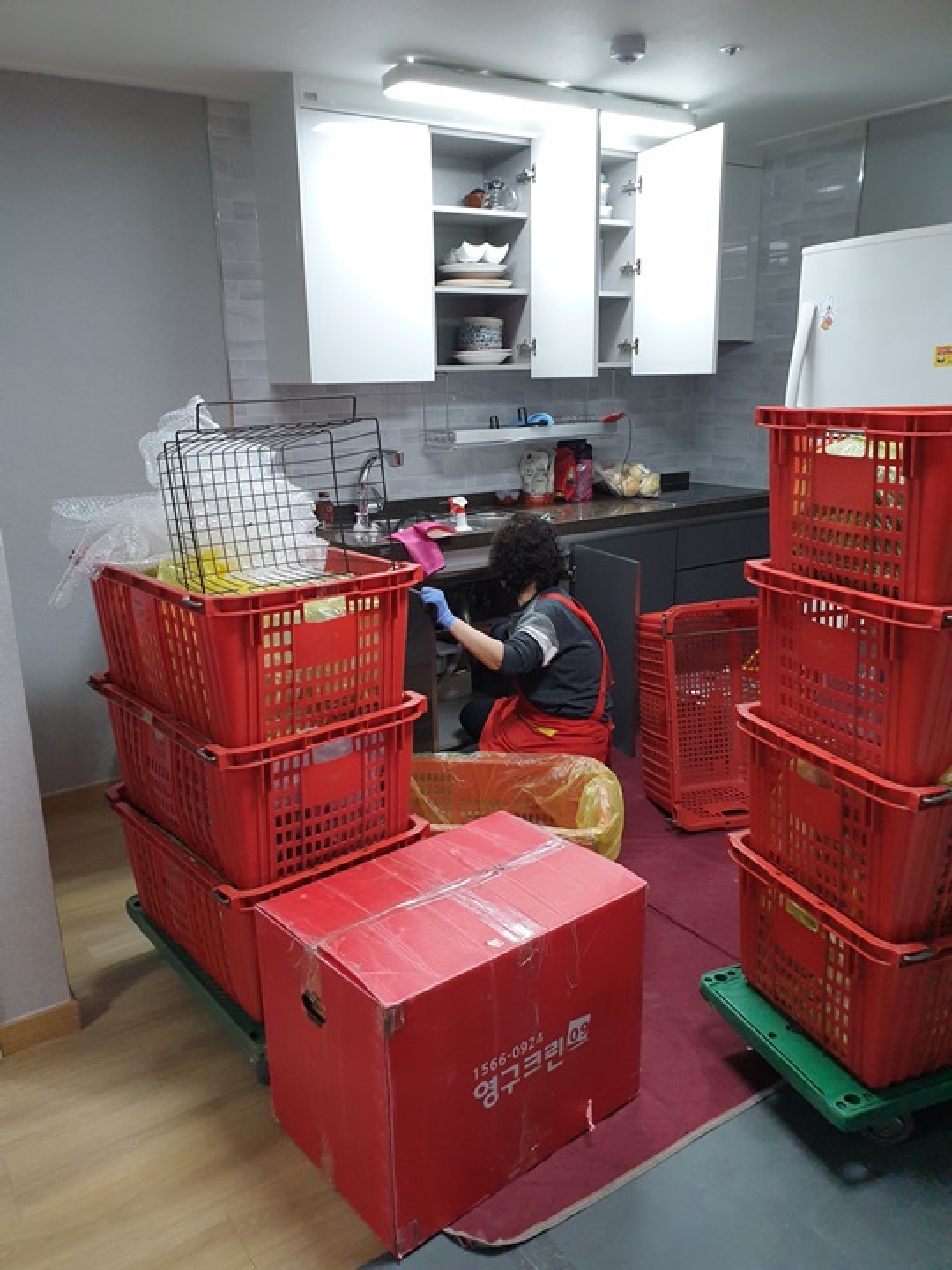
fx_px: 953
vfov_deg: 67.3
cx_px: 476
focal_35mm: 26
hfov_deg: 53.1
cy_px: 635
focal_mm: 4.3
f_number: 2.4
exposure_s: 1/120
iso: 320
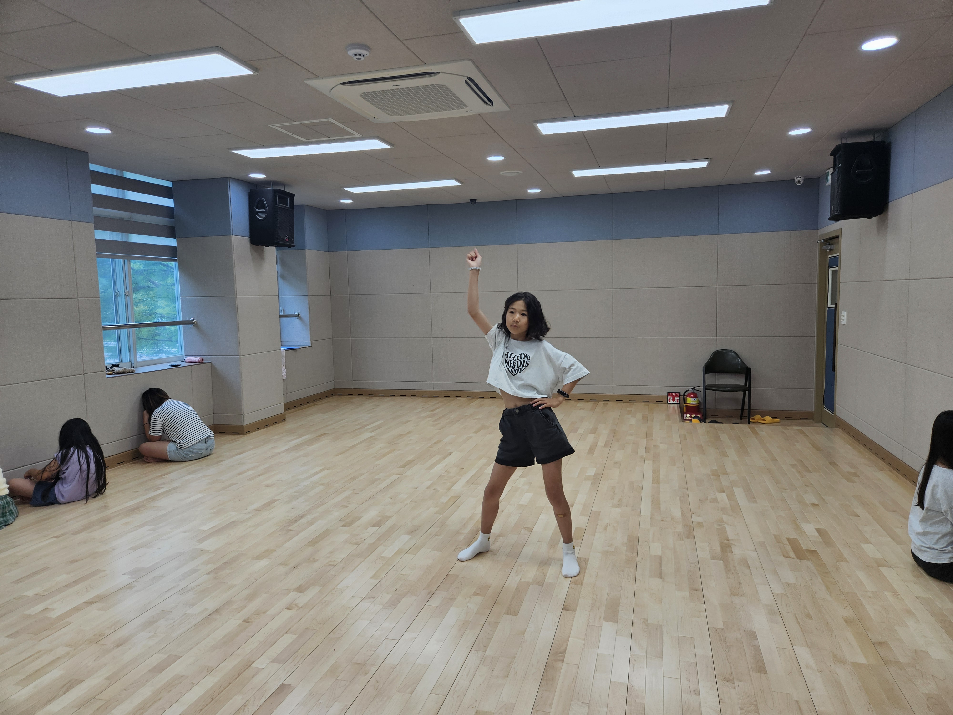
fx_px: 633
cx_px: 476
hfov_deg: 73.9
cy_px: 358
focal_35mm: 23
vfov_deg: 58.9
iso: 50
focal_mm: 5.4
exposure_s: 1/120
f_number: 1.8
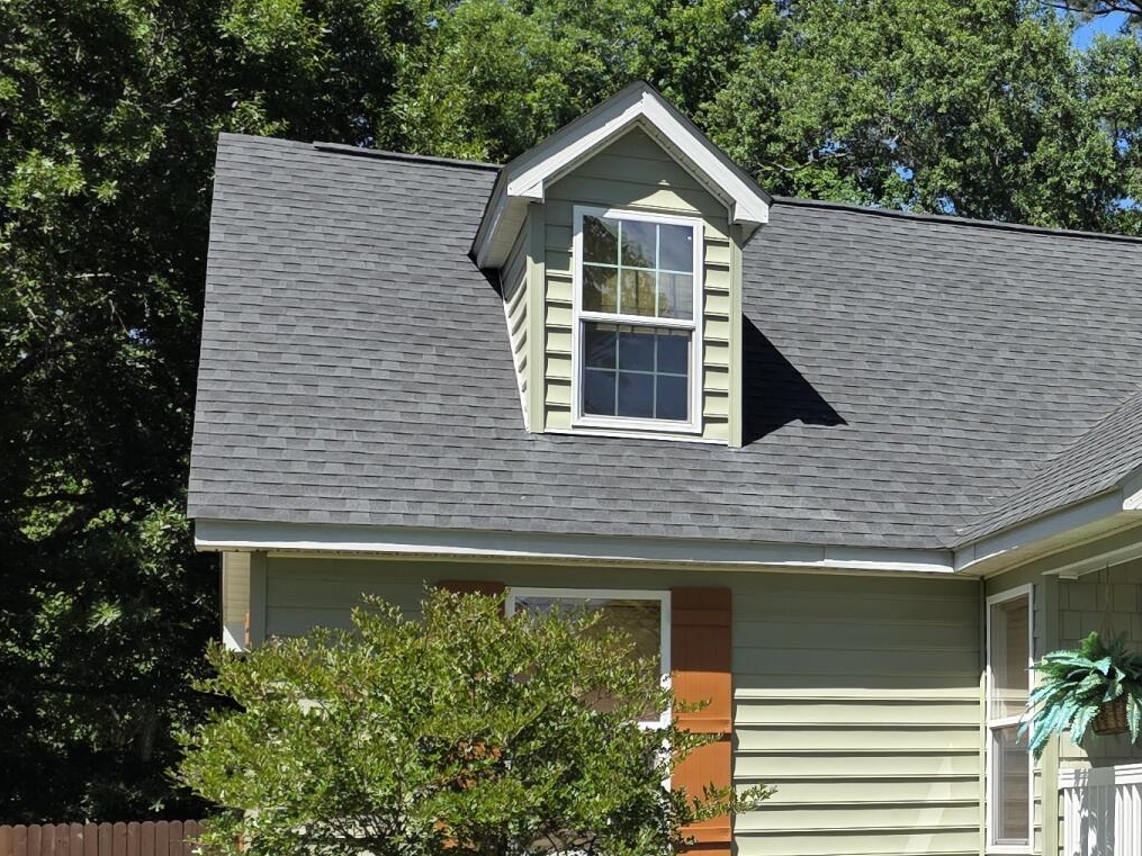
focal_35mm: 68
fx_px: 2243
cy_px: 636
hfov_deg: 26.0
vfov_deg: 21.4
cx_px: 1318
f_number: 1.7
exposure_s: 1/3255
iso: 80
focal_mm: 6.3
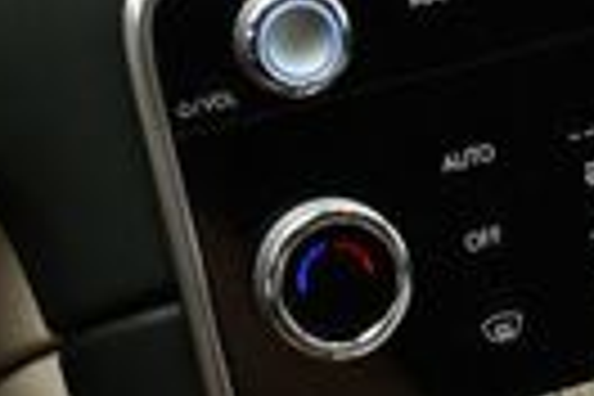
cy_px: -558
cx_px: 441
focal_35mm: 175
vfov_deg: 7.3
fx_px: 2887
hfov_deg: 11.7
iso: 400
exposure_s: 1/250
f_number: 5
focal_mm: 18
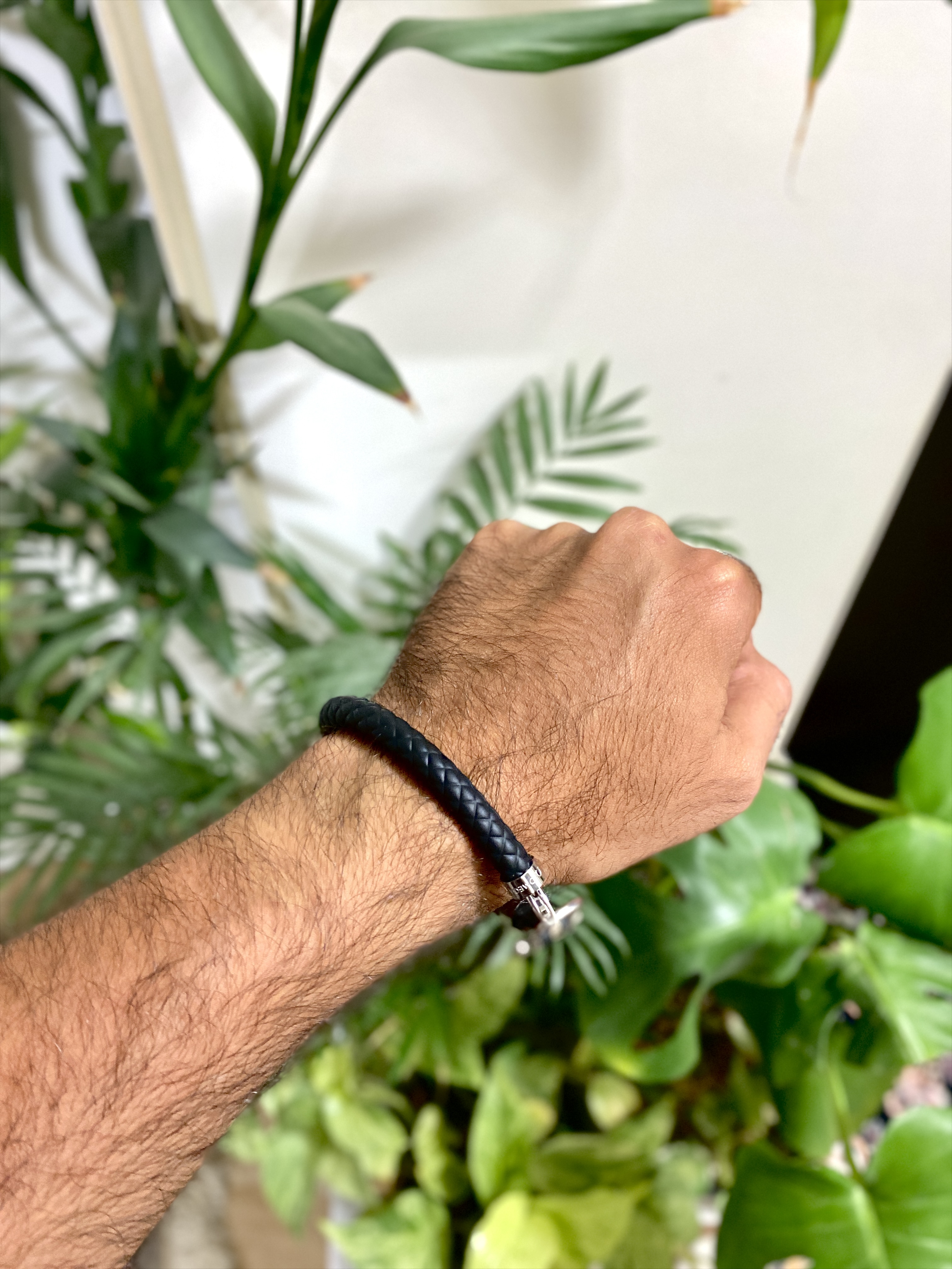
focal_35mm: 26
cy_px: 634
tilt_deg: -53.1
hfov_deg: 53.1
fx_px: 953
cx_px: 476
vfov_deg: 67.3
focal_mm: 4.25
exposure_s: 1/50
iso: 250
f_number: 1.8
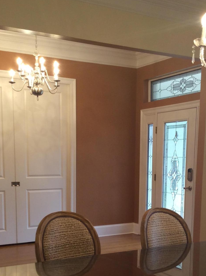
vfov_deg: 36.6
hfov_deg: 28.5
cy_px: 210
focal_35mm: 51
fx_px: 406
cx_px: 114
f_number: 2.4
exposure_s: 1/24
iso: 50
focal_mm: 3.3
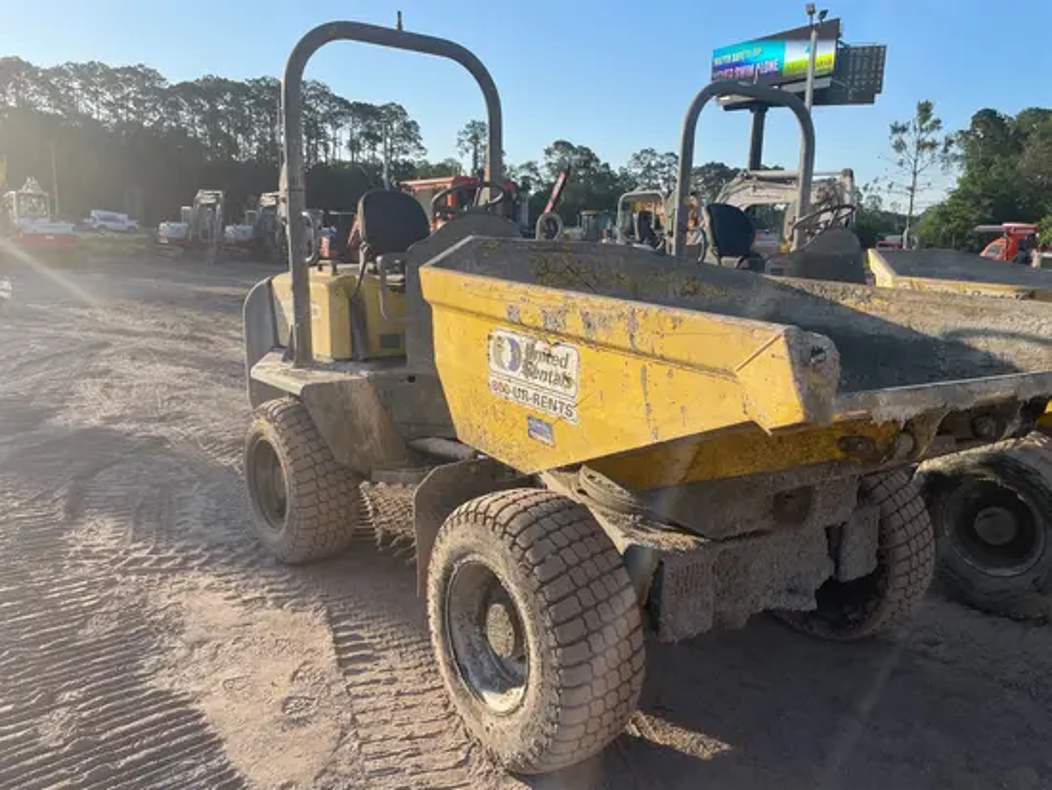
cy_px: 395
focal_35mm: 26
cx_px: 526
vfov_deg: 53.1
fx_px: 790
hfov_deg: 67.3
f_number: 1.6
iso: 32
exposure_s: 1/1642
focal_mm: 4.2
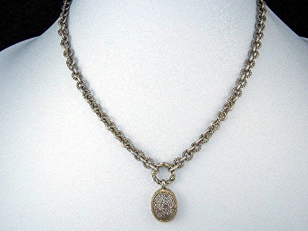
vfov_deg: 32.9
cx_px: 165
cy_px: 110
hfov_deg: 42.9
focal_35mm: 44
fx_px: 391
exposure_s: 1/67
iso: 160
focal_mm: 7.1
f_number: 3.7
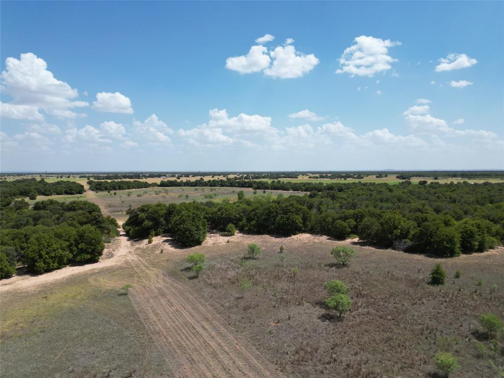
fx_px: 349
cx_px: 252
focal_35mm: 24
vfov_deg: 56.8
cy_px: 189
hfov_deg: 71.6
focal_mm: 6.72
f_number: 1.7
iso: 120
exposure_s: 1/3200
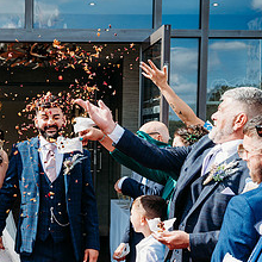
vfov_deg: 22.5
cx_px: 46
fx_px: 651
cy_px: 196
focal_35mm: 76
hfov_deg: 22.4
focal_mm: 34
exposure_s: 1/800
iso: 200
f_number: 5
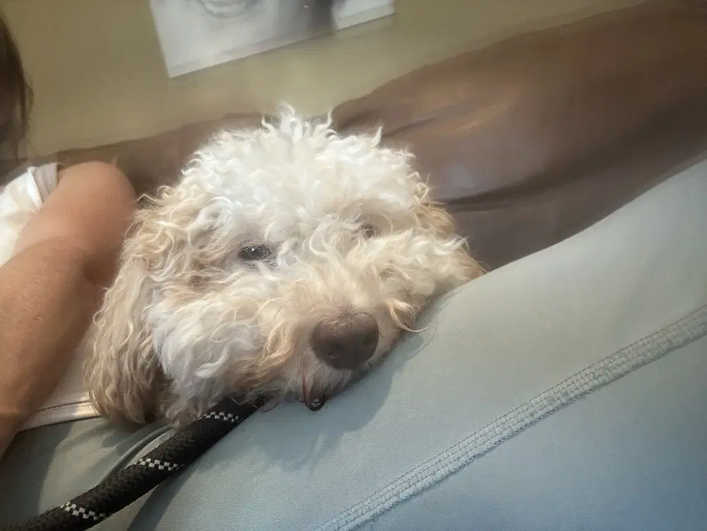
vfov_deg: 58.9
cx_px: 354
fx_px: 470
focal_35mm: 23
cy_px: 266
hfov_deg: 73.9
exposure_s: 1/60
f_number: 1.9
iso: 200
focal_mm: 2.69
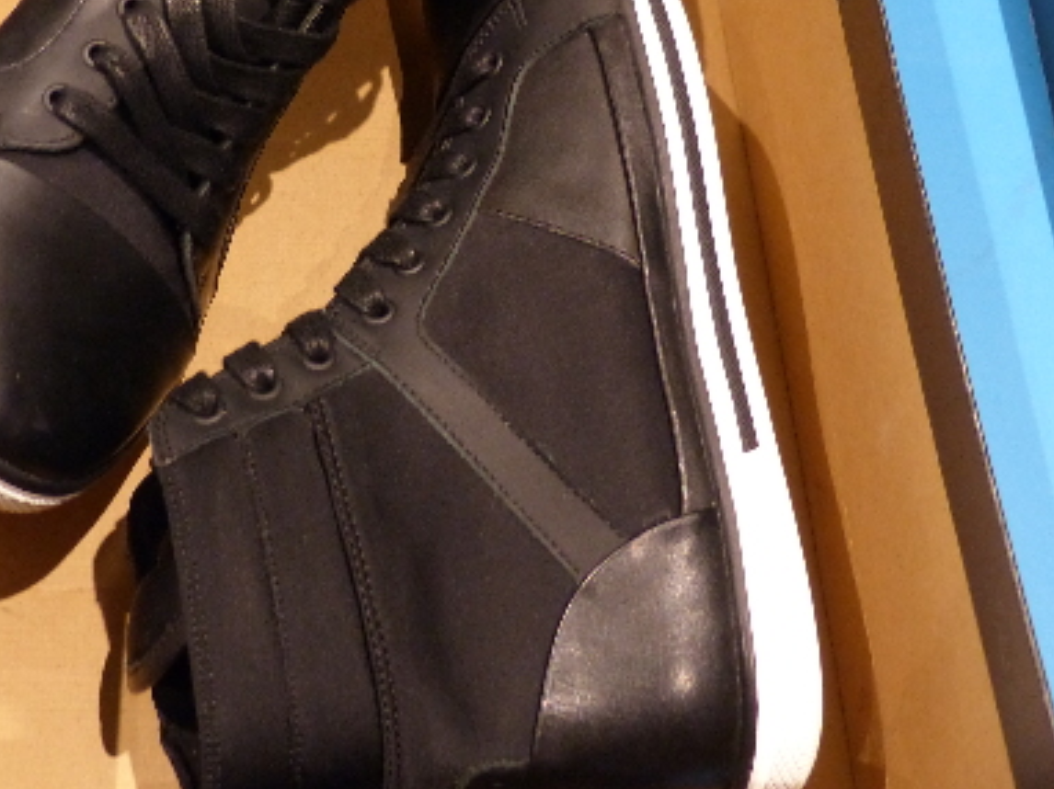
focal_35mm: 57
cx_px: 339
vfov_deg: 25.4
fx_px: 1734
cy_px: 218
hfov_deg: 33.5
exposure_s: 1/25
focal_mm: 6.2
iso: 400
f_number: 2.8
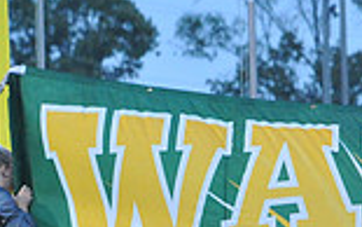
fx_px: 7876
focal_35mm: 798
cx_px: 509
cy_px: 403
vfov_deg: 1.6
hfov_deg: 2.6
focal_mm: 210
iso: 5000
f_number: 10
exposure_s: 1/160
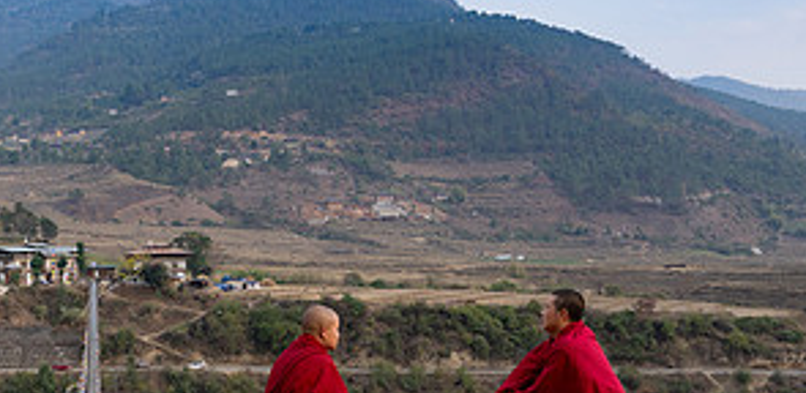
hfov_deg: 39.2
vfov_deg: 20.9
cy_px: 290
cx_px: 101
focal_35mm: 51
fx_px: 1057
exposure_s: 1/160
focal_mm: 24
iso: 200
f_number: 5.6
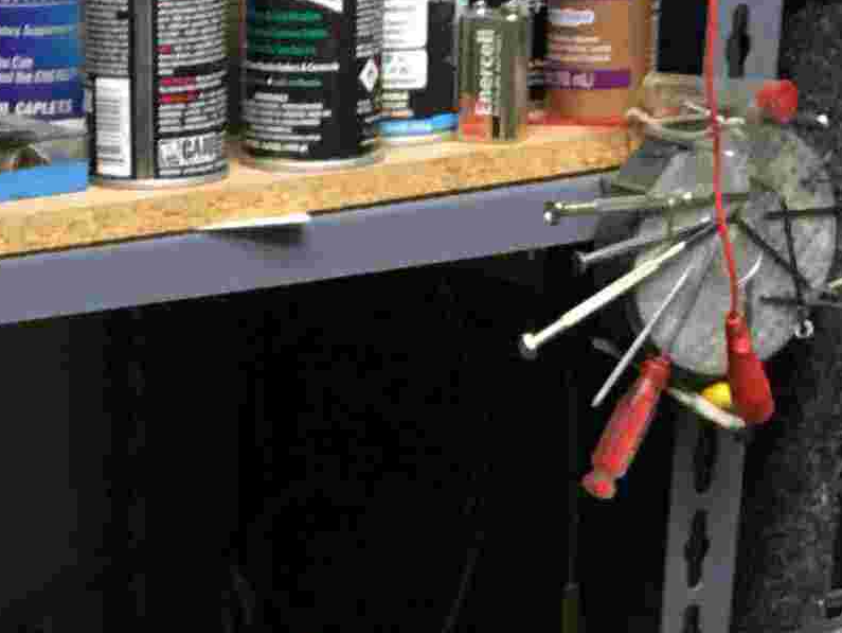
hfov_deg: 13.2
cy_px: 1456
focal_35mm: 147
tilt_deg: -27.5
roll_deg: +1.0
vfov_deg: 9.2
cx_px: 1
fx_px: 3577
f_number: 2.2
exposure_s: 1/30
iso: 100
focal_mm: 4.15
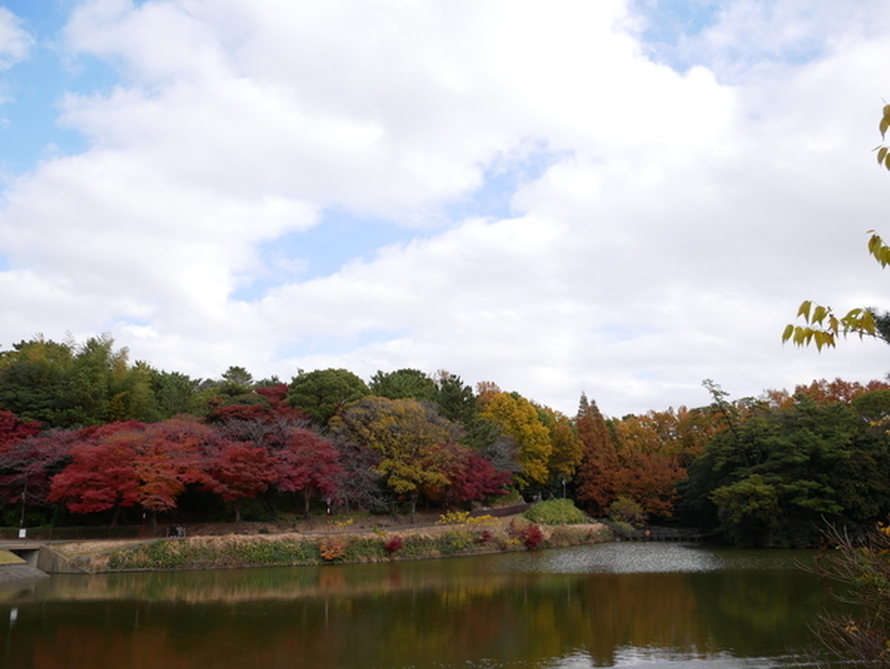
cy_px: 334
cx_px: 445
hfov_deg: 59.9
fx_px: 772
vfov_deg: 46.9
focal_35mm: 30
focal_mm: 15
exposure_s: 1/320
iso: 200
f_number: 6.3
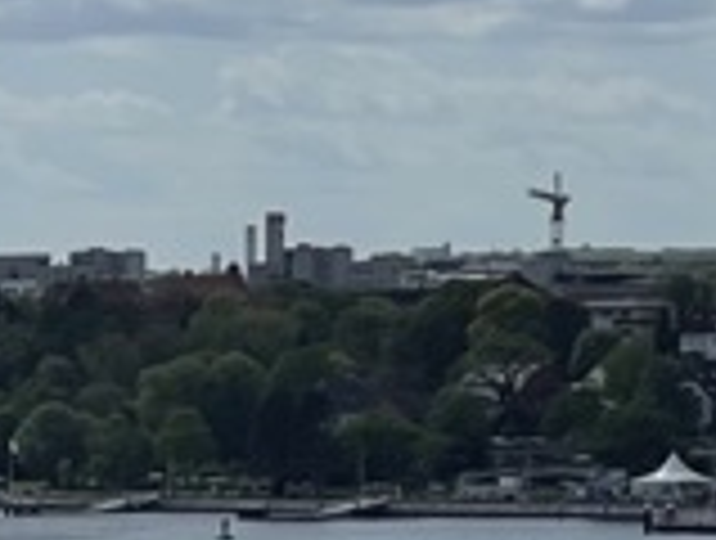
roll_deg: +0.5
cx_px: -1554
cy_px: 778
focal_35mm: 411
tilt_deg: -2.2
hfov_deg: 4.6
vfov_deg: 3.6
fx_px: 8520
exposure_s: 1/3534
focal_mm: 7.5
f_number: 2.2
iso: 20
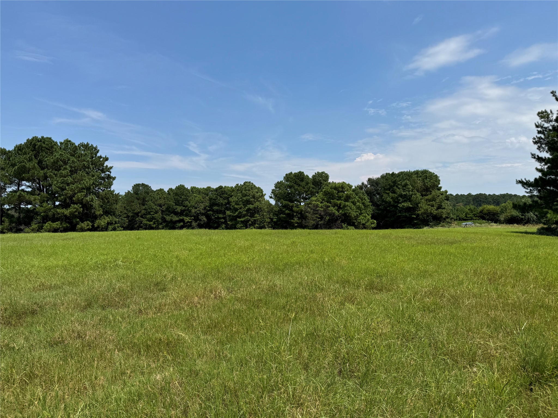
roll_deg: +0.9
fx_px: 387
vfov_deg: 56.8
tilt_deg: -0.5
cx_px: 279
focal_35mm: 24
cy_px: 209
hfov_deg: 71.6
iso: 80
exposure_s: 1/5814
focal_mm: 6.76
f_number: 1.78
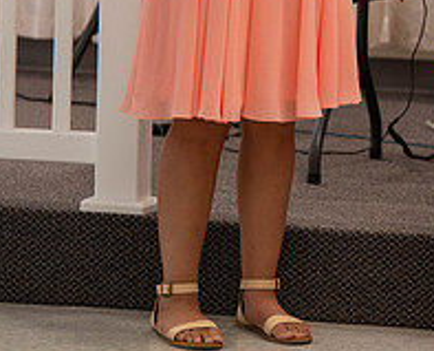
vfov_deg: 5.0
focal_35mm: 310
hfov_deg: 6.2
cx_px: 579
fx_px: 3996
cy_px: -119
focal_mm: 82
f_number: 2.8
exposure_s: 1/125
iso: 720
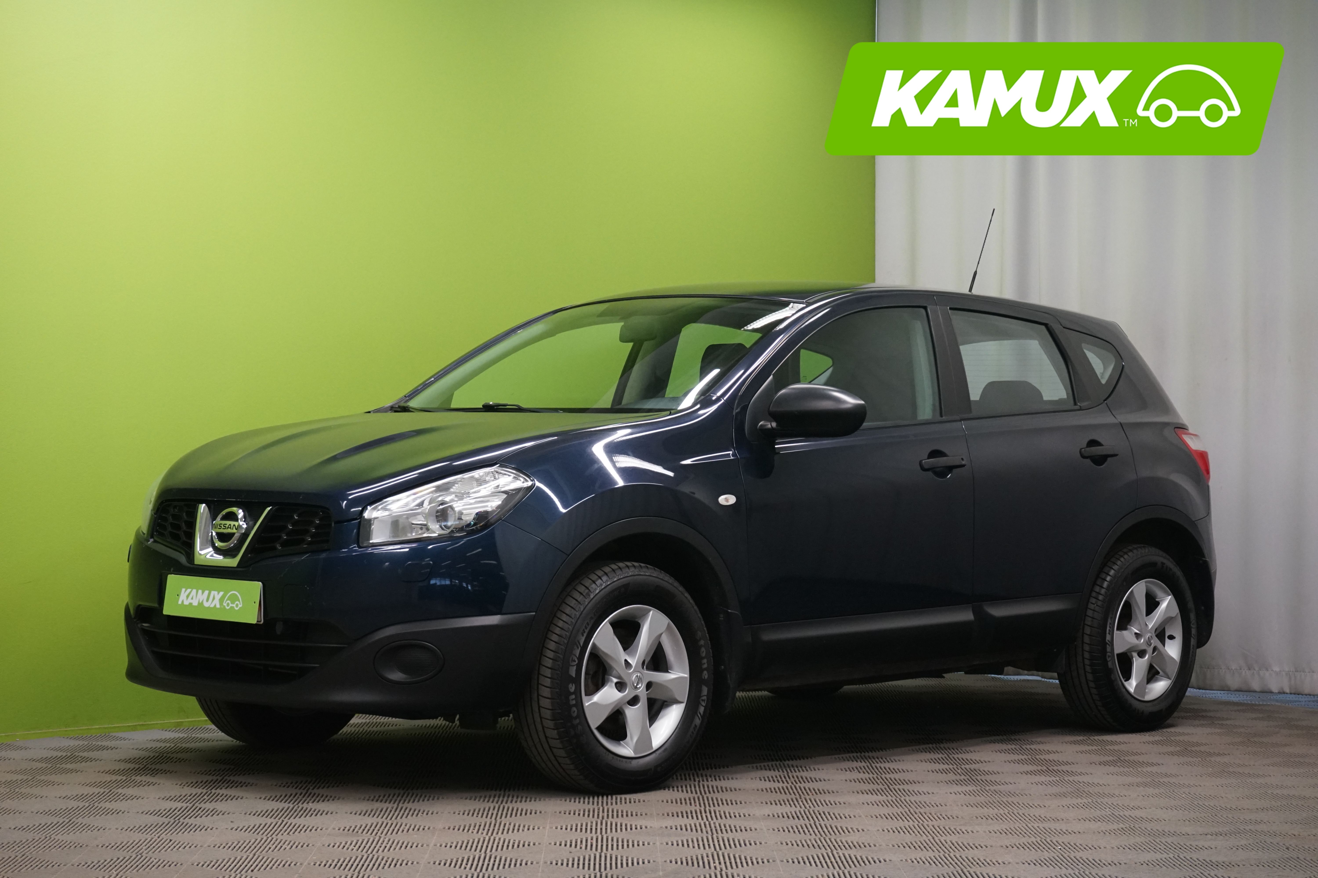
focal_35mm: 70
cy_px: 439
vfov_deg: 19.5
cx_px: 659
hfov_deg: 28.8
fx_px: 2563
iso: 2500
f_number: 9
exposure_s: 1/30
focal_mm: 70
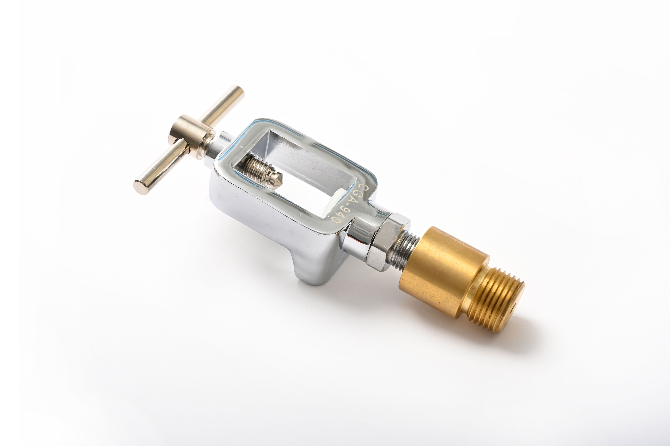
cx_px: 335
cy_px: 223
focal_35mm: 70
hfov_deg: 28.8
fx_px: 1303
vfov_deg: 19.5
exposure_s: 1/200
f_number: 10
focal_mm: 70
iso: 250
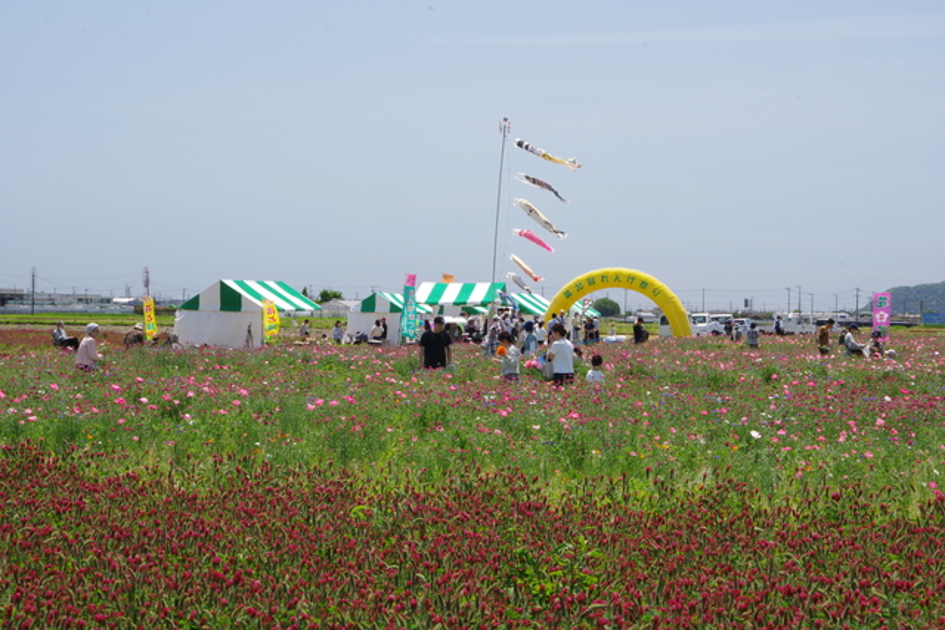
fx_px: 1890
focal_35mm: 72
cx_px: 472
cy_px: 315
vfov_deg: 18.9
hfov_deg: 28.1
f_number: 20
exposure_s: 1/100
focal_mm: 48
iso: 400
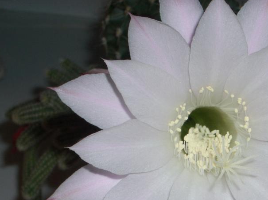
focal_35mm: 105
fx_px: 812
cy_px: 154
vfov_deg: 14.0
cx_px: 195
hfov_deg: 18.6
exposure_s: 1/60
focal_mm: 10.2
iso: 50
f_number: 5.6
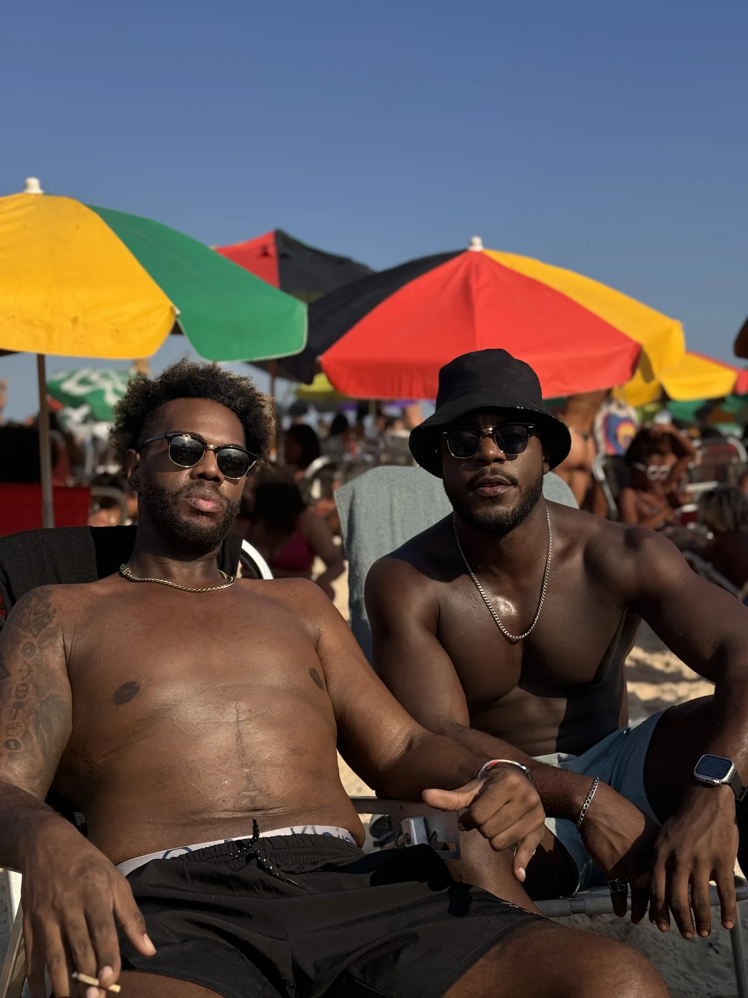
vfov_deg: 39.7
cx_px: 374
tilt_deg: -3.2
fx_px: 1383
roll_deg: -0.2
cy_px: 499
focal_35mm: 48
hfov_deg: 30.3
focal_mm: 6.86
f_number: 1.78
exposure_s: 1/6410
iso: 64
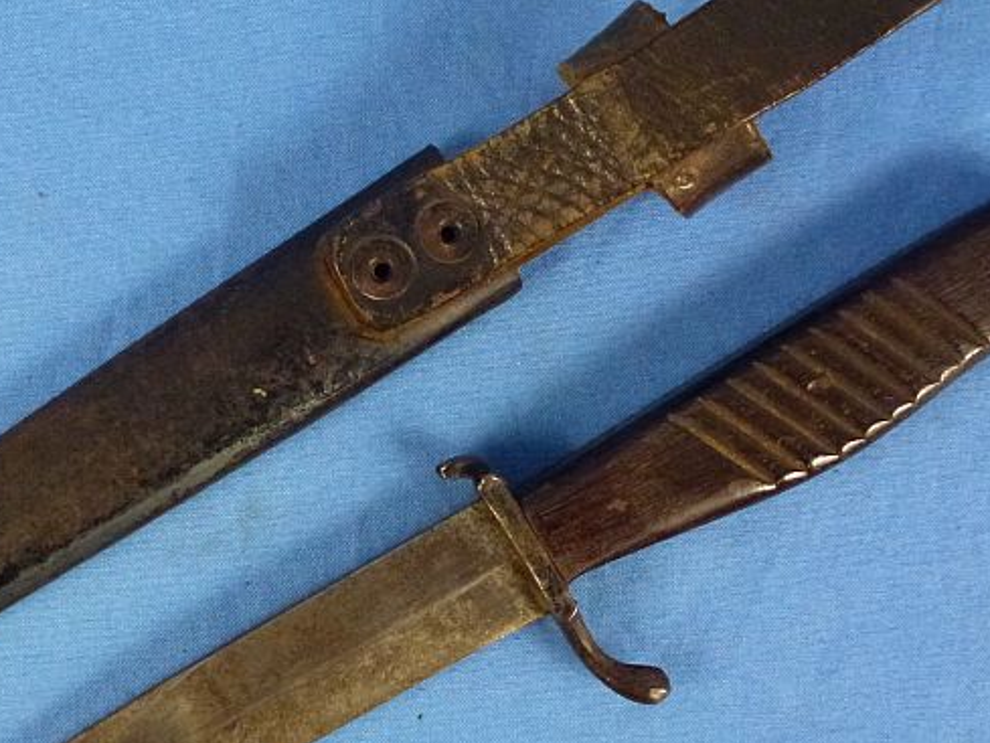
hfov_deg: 35.4
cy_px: 443
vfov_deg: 27.0
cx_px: 391
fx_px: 1545
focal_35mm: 54
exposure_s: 1/125
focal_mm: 5.9
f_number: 3.6
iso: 640
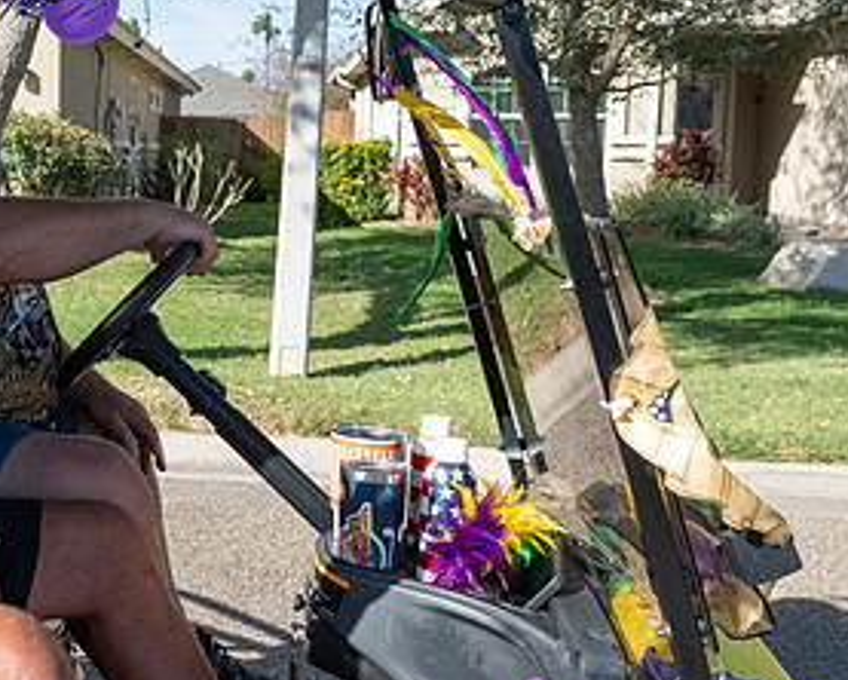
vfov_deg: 28.6
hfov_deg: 32.5
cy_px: 280
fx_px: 1331
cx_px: 3
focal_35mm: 53
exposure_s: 1/1600
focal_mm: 27
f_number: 10
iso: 2500
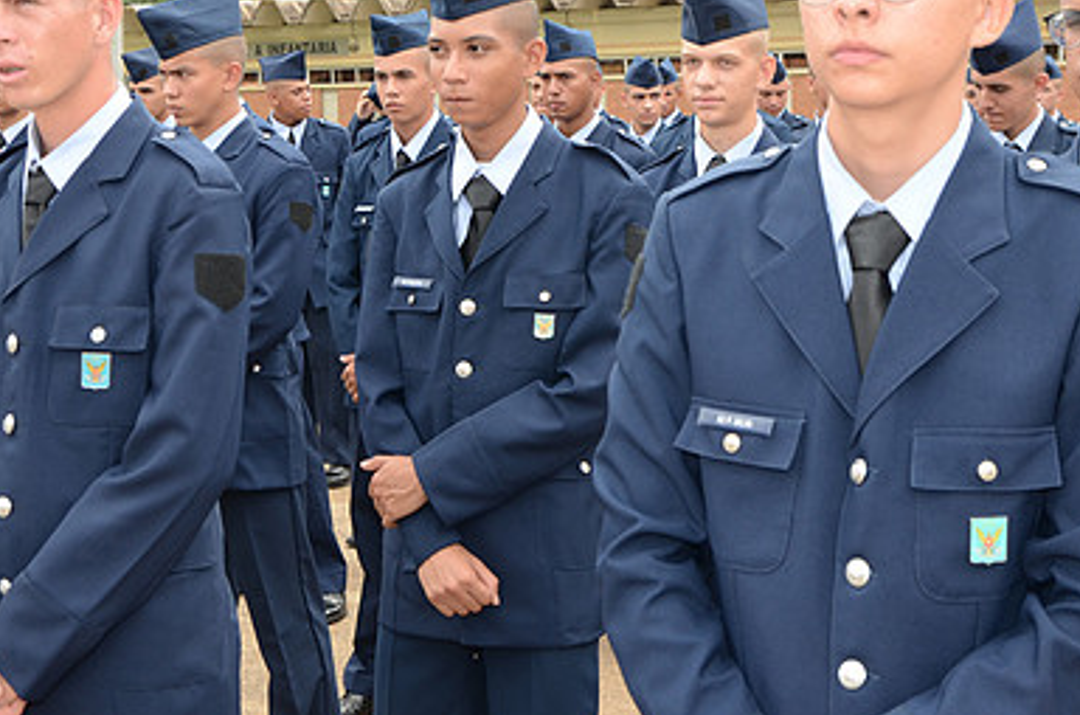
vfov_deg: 19.8
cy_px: 194
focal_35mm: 68
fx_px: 2035
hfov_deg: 29.7
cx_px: 470
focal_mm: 30
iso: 320
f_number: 7.1
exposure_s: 1/250
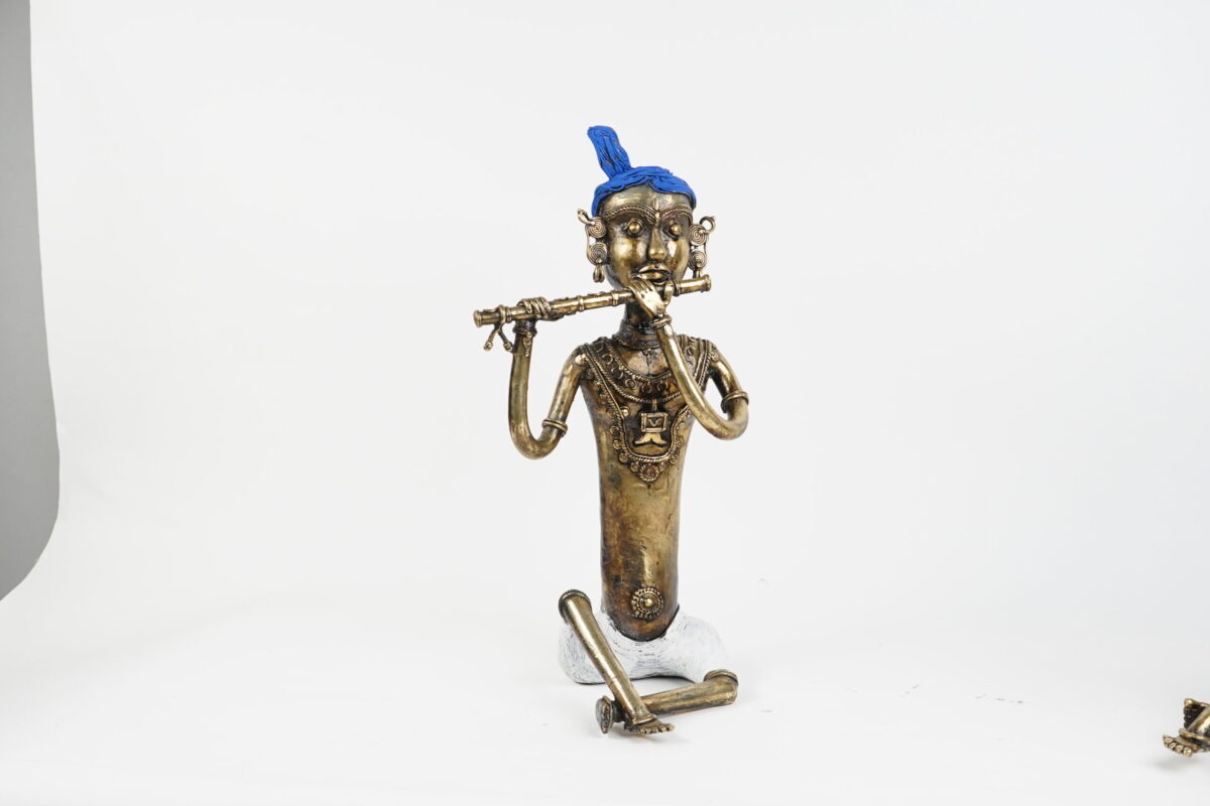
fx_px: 1512
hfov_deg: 43.6
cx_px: 605
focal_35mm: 45
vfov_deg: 29.9
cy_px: 403
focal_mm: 30
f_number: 5
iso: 1600
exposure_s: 1/640
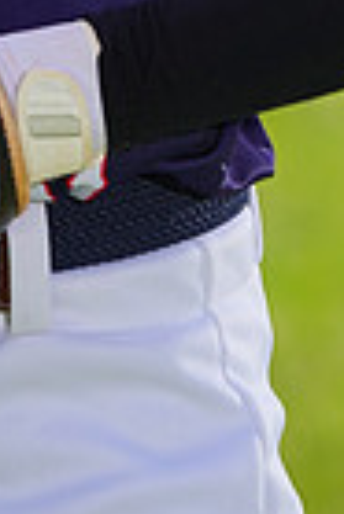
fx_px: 14926
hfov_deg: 1.3
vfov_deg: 2.0
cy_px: -410
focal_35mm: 1044
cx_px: -131
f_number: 8
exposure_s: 1/250
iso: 100
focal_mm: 250
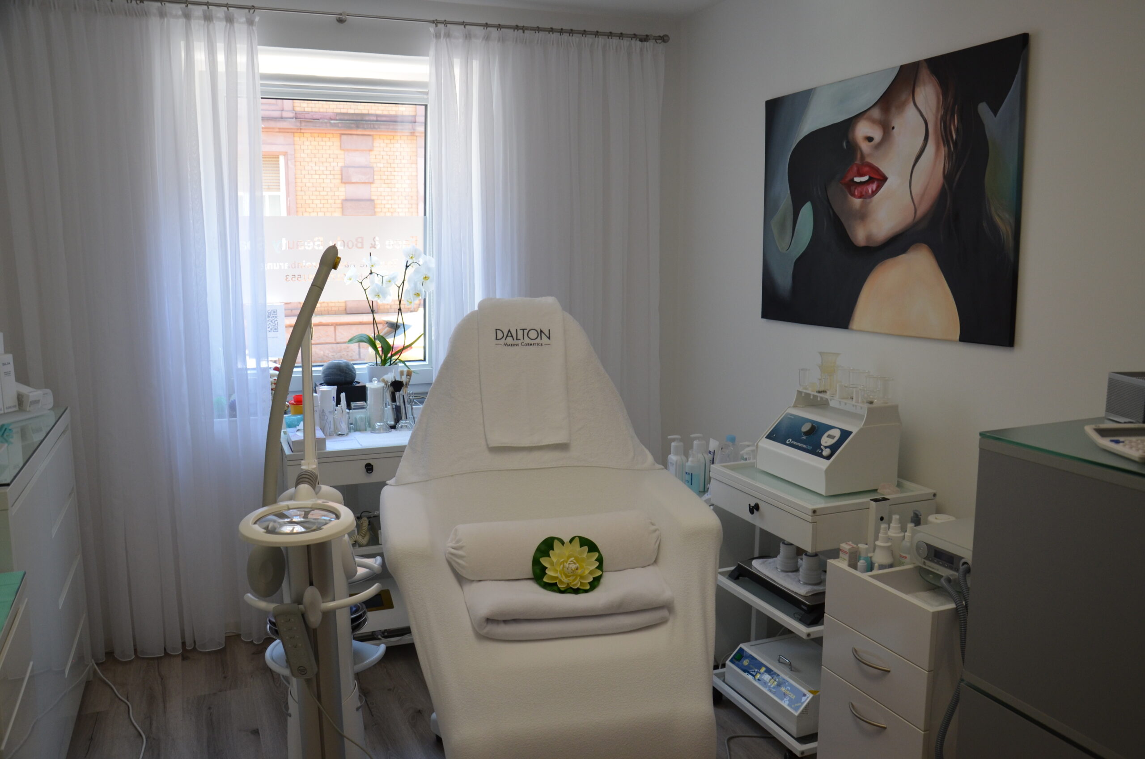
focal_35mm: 32
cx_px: 572
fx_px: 1000
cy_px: 380
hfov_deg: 59.6
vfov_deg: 41.5
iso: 450
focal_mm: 21
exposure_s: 1/60
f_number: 5.6
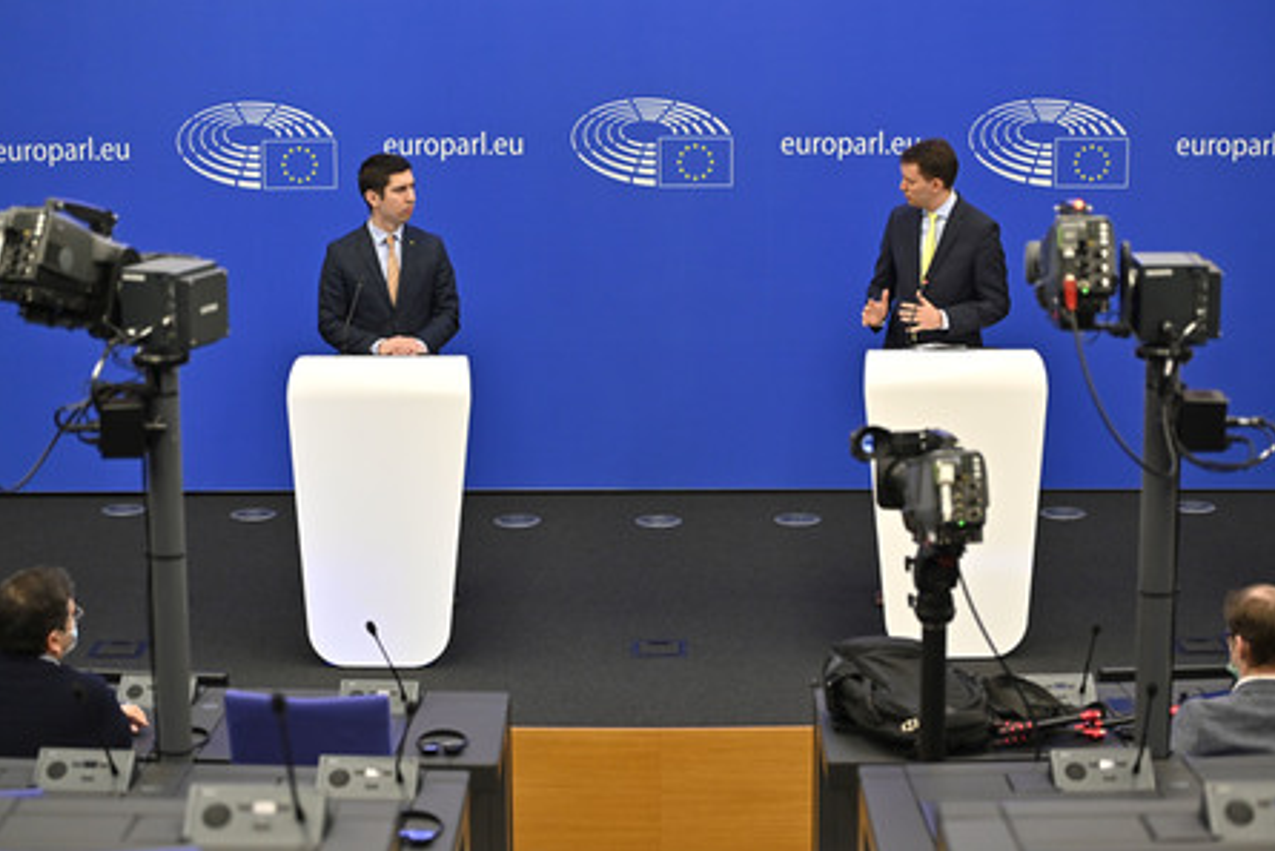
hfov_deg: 25.7
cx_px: 643
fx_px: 2799
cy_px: 424
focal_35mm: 79
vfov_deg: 17.3
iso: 1600
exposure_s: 1/400
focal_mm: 78
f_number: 2.8
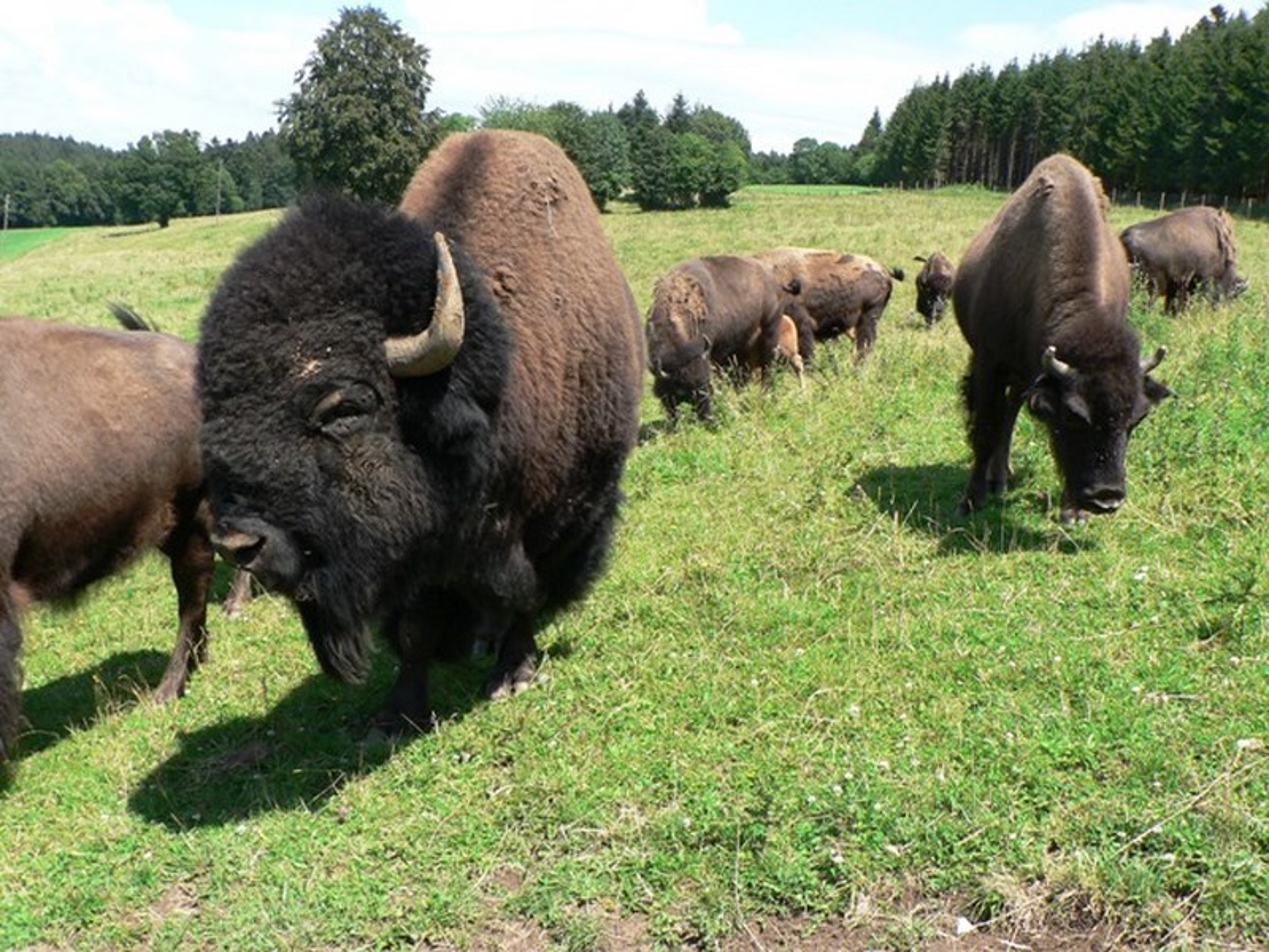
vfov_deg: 39.7
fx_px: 1320
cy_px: 476
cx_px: 634
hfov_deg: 51.4
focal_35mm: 36
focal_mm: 6
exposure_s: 1/250
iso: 80
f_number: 4
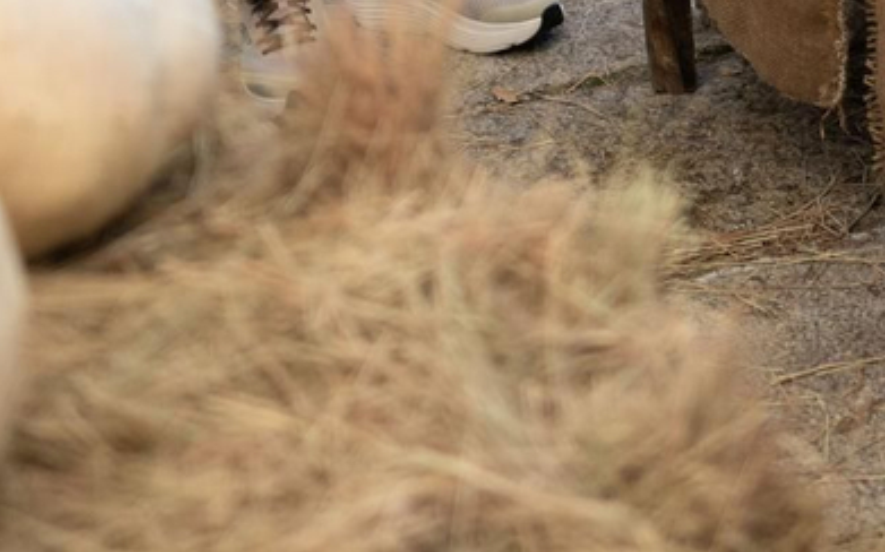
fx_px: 3520
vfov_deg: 8.5
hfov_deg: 14.3
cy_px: -602
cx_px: 670
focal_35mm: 146
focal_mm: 35
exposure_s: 1/800
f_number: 1.4
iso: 125
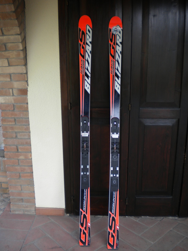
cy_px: 126
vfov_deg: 52.6
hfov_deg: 40.7
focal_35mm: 35
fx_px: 253
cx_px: 94
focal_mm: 6.3
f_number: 3.1
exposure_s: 1/83.1
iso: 80
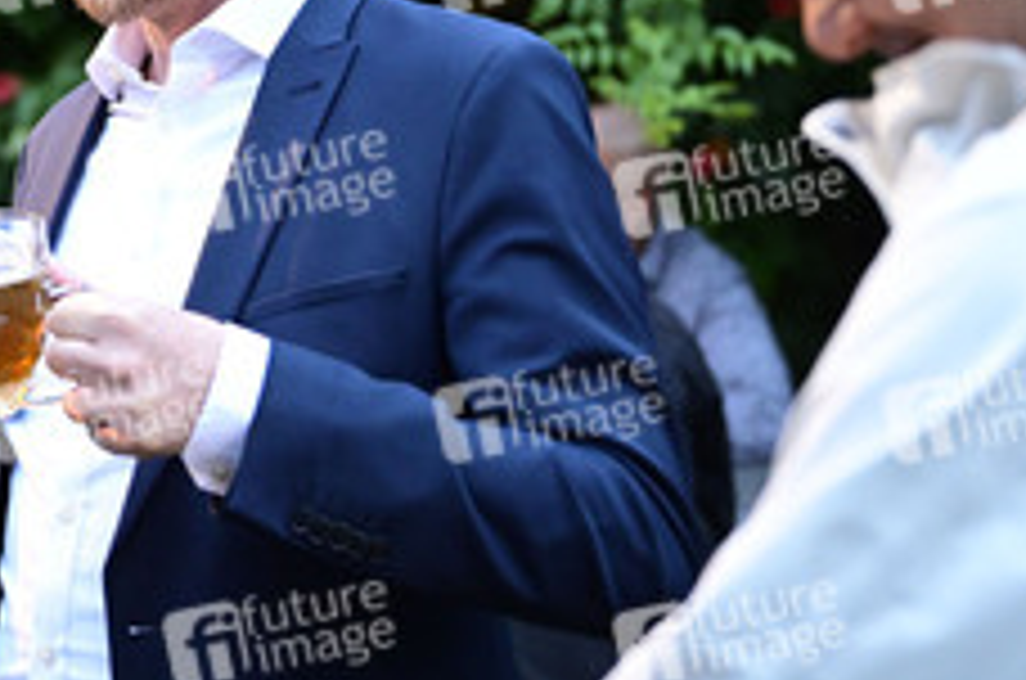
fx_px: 2872
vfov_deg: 13.4
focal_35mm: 101
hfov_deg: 20.0
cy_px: 72
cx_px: 160
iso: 6400
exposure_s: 1/50
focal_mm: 51
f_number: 2.8
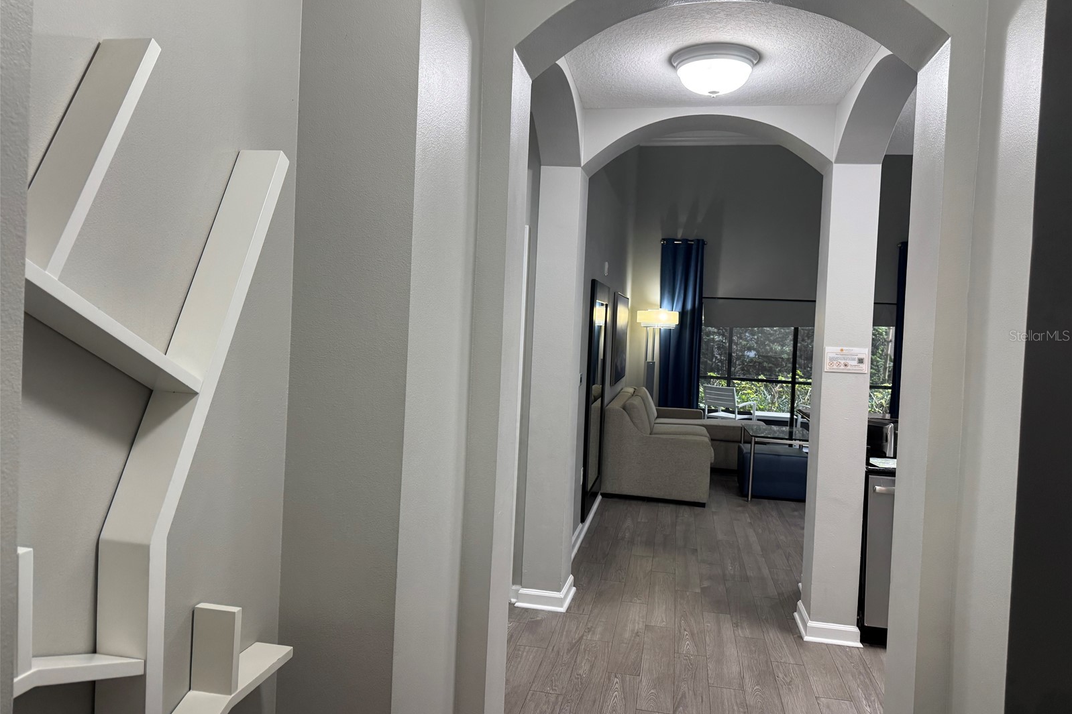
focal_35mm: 25
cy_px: 335
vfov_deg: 51.2
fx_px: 744
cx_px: 536
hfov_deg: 71.5
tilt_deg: -1.3
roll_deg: -2.8
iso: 200
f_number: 1.78
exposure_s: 1/120
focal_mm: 6.76
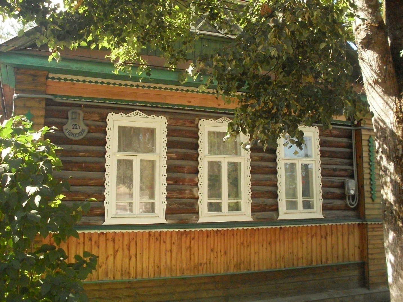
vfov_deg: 37.7
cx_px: 202
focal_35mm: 38
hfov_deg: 49.0
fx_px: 442
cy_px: 151
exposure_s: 1/90
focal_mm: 6.3
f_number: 8.4
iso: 400
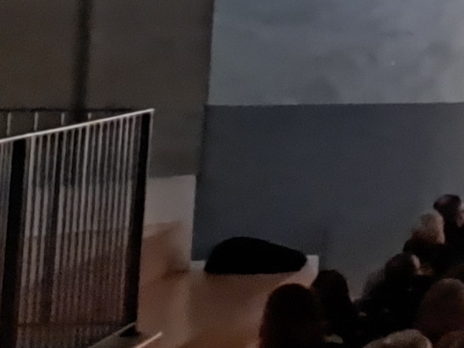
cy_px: -343
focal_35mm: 157
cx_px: 1156
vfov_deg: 8.9
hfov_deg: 10.6
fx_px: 2104
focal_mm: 5.23
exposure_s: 1/4
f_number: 1.8
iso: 3200
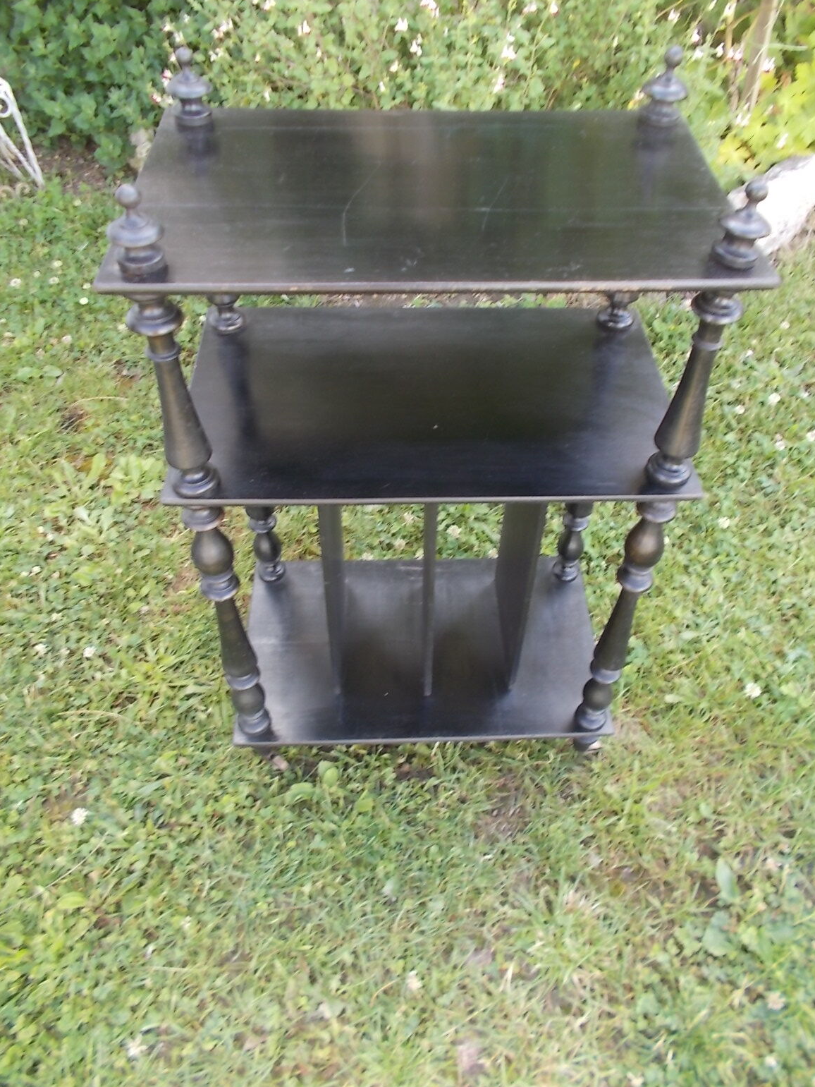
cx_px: 422
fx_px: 847
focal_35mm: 27
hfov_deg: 51.4
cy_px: 526
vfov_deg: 65.3
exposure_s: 1/40
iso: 80
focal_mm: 4.6
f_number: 3.2
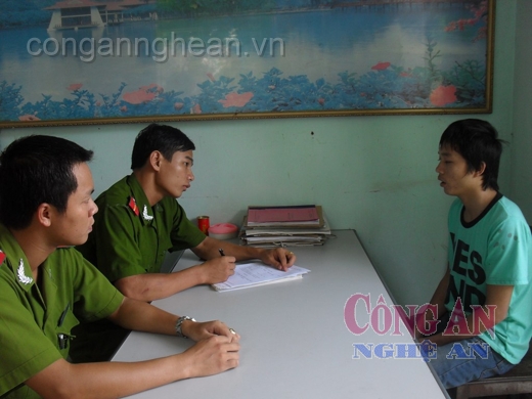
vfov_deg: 40.7
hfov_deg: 52.6
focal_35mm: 35
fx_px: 538
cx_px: 266
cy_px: 200
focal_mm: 6.3
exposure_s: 1/45
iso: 100
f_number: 3.2
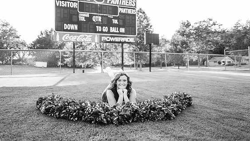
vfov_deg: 44.2
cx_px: 121
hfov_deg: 71.9
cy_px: 56
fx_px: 172
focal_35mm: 26
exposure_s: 1/500
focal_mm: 24
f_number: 2
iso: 125
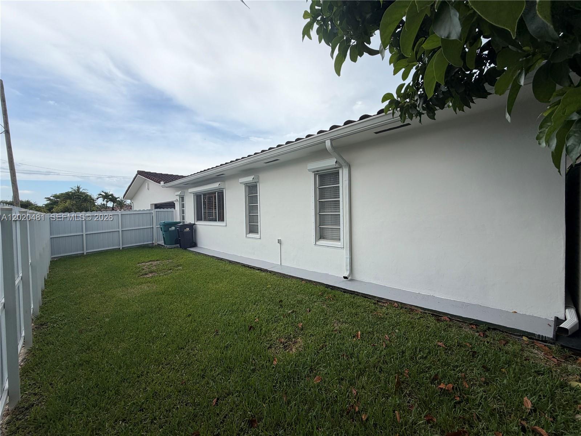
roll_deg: +1.0
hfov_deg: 102.1
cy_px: 218
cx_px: 290
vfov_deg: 85.7
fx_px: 235
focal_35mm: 14
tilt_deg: -1.2
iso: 25
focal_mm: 2.22
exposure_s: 1/770
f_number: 2.2
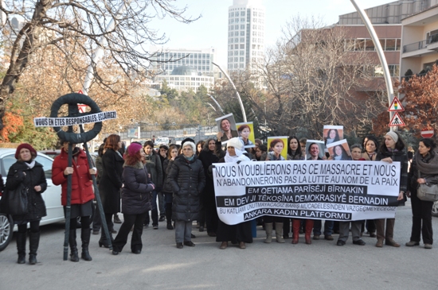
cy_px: 145
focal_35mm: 46
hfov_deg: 42.4
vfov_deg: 28.9
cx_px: 219
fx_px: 565
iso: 200
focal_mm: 31
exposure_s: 1/200
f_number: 7.1
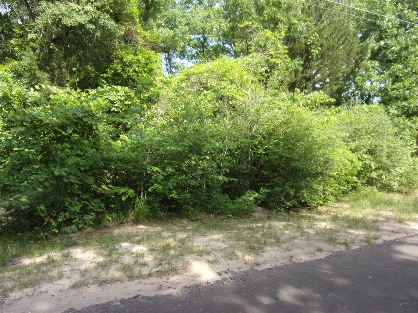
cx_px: 209
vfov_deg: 56.8
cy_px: 156
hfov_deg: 71.6
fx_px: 290
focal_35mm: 24
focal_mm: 4.3
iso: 80
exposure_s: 1/240
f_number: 3.3
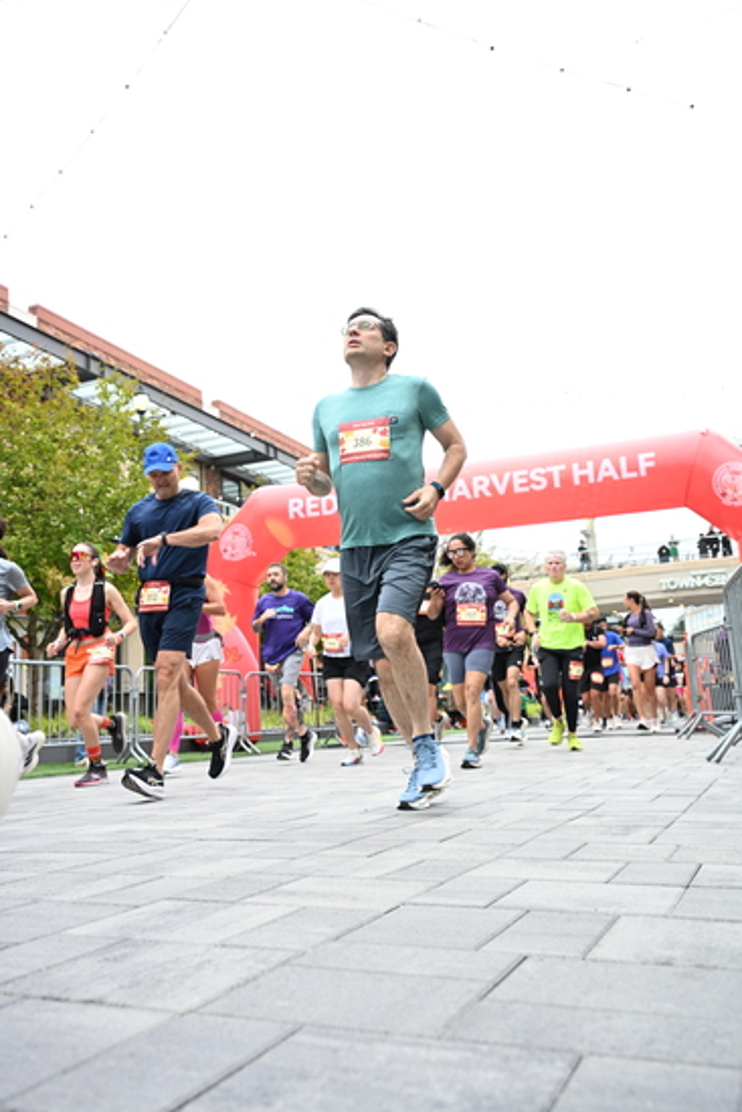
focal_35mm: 31
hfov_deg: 42.3
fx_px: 958
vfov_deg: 60.3
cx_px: 371
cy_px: 556
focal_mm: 31
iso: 2000
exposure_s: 1/640
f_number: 4
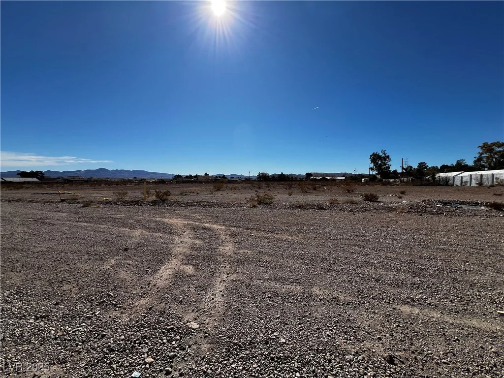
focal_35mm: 13
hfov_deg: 106.2
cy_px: 189
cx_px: 252
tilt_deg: +0.0
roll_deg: +0.1
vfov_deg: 89.9
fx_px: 189
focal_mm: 1.57
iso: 32
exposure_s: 1/3311
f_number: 1.8
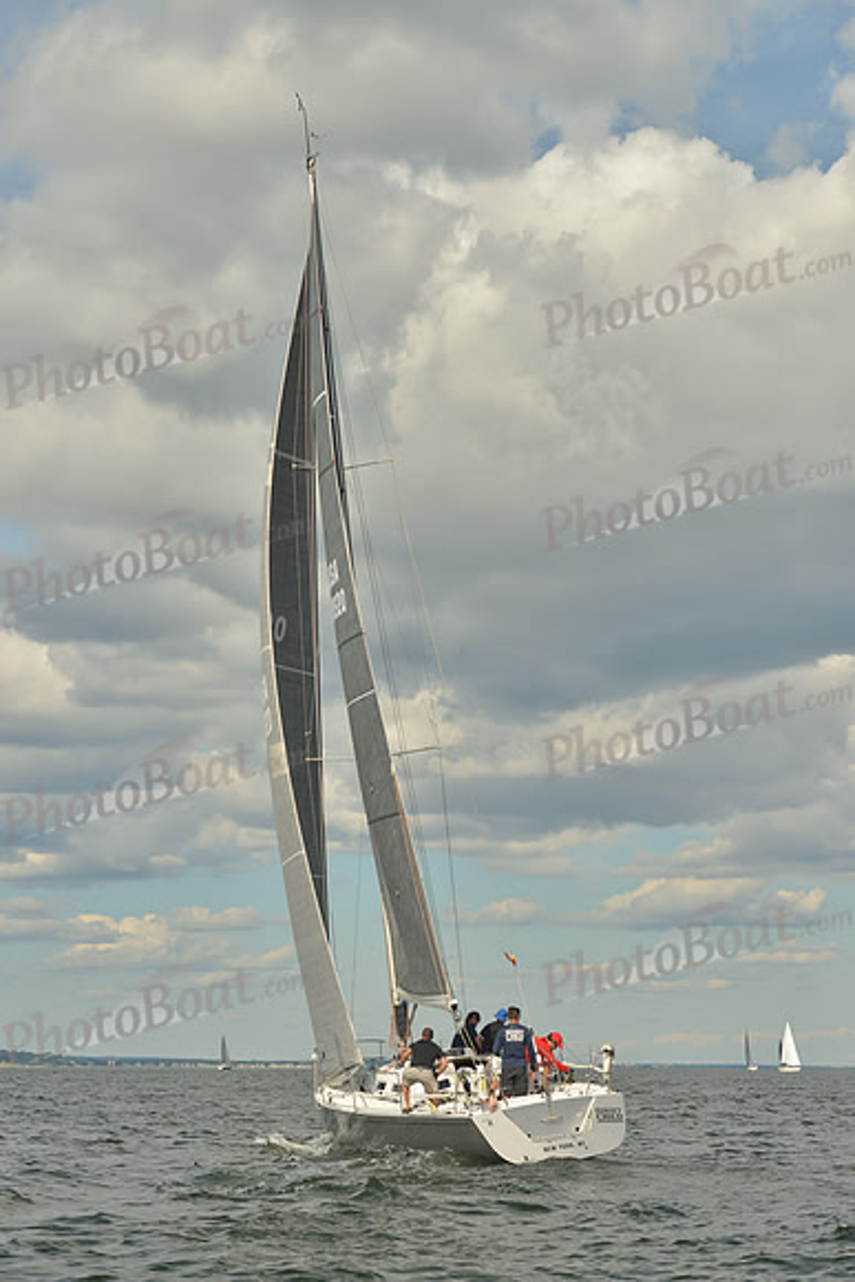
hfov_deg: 19.5
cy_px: 641
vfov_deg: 28.8
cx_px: 428
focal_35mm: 70
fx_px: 2492
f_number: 8
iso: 200
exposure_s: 1/1000
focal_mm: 70
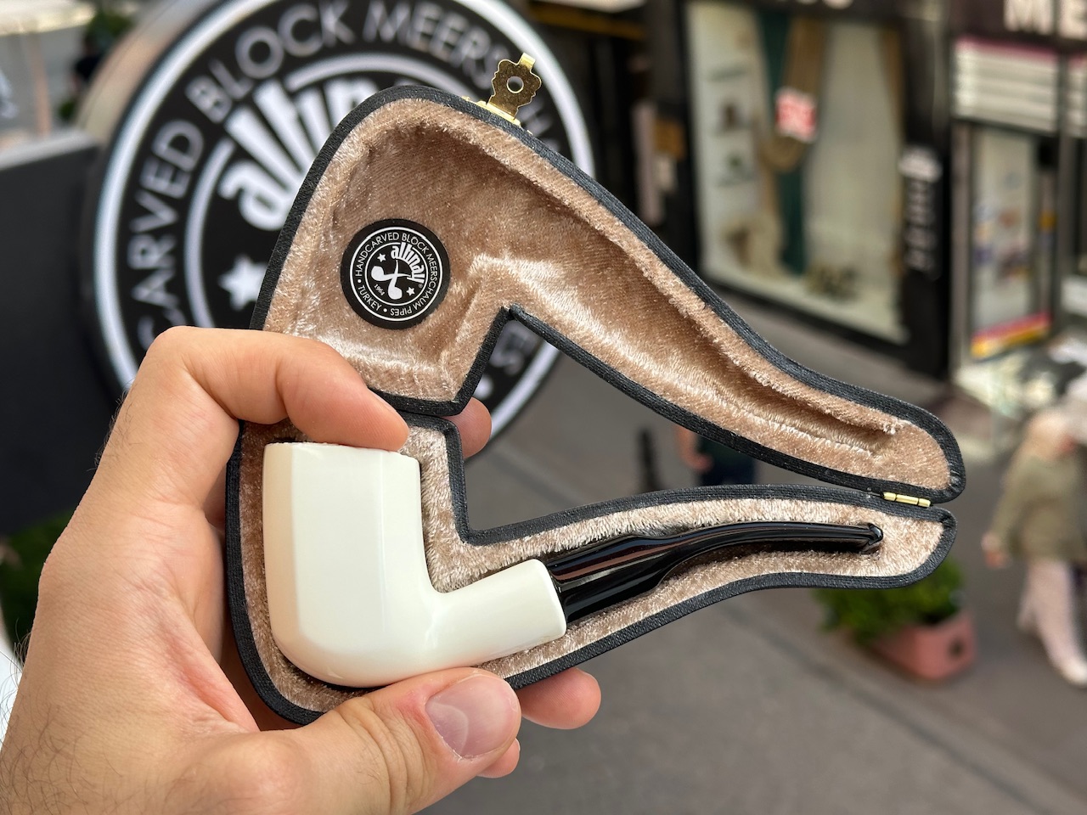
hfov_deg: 39.7
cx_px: 544
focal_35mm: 48
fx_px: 1507
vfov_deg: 30.3
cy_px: 408
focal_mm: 6.86
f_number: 1.78
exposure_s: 1/584
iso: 64
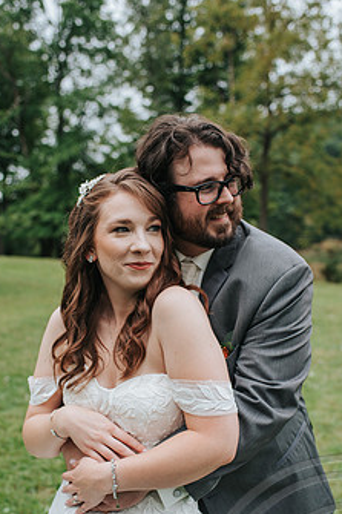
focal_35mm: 47
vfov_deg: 41.8
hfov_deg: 28.6
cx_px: 170
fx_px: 670
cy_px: 292
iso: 100
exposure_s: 1/640
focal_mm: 35
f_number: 3.2
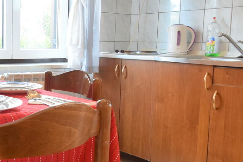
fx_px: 317
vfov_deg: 28.7
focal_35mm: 47
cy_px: 75
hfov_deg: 39.2
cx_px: 29
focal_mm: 10
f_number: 4
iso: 720
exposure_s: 1/60
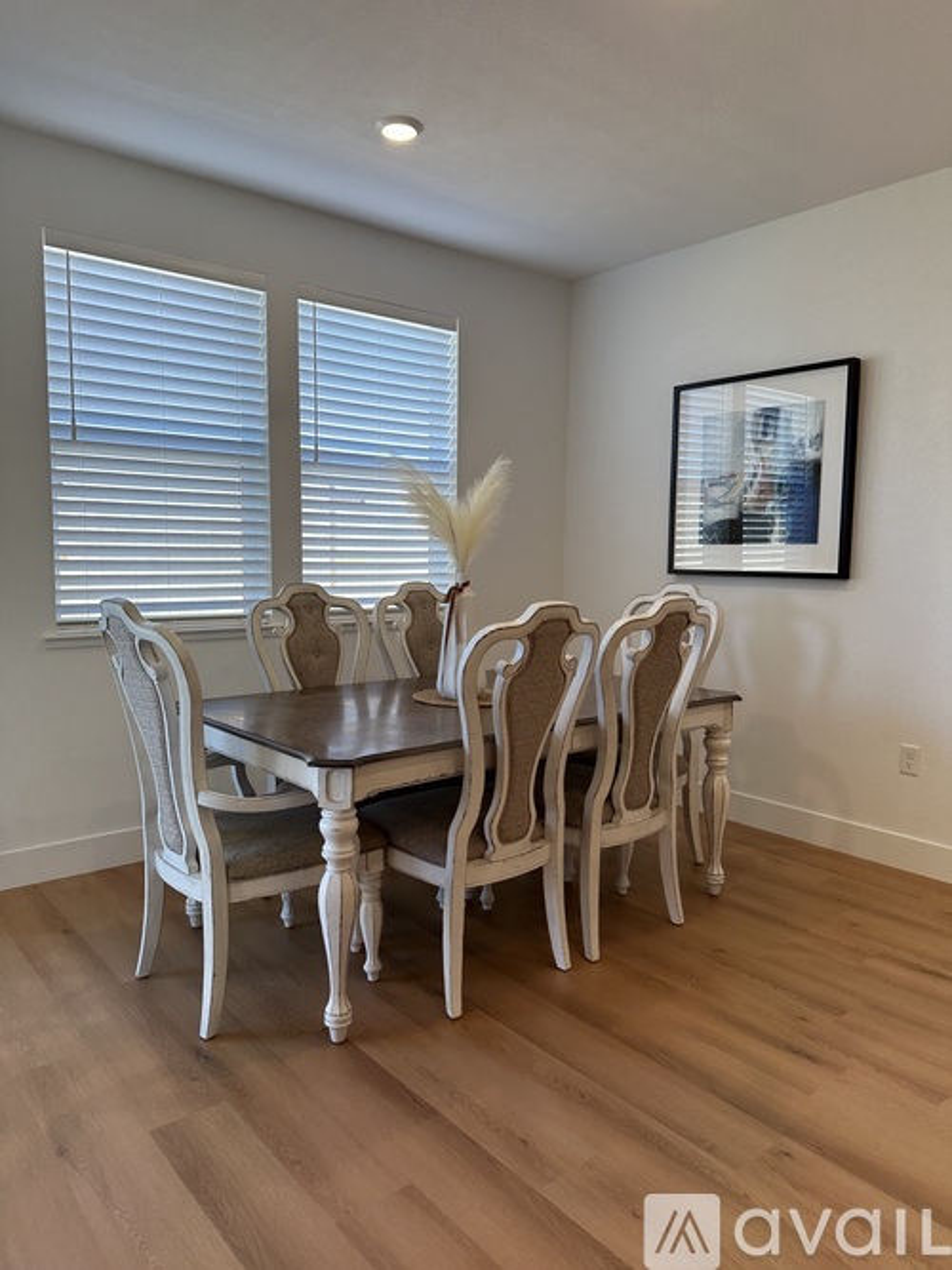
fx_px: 880
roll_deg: -1.0
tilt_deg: -5.2
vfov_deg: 71.6
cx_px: 476
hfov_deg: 56.8
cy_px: 635
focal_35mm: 24
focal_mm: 6.86
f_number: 1.78
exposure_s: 1/136
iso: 64
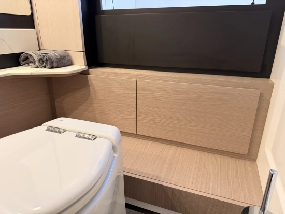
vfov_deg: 56.9
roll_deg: -0.2
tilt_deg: -20.4
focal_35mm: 24
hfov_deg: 71.6
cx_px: 142
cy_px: 107
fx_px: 198
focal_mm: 6.76
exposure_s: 1/66
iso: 200
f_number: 1.78
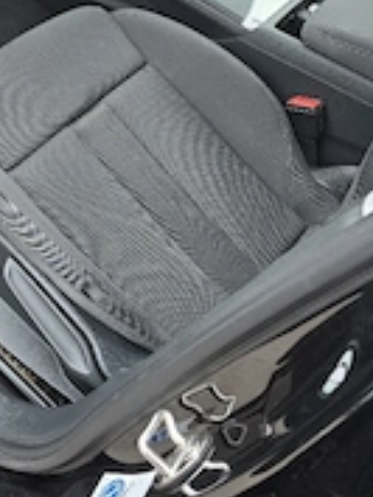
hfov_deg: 26.3
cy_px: 118
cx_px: -14
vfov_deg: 35.9
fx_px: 746
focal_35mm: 52
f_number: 1.7
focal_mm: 6.3
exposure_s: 1/182
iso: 50
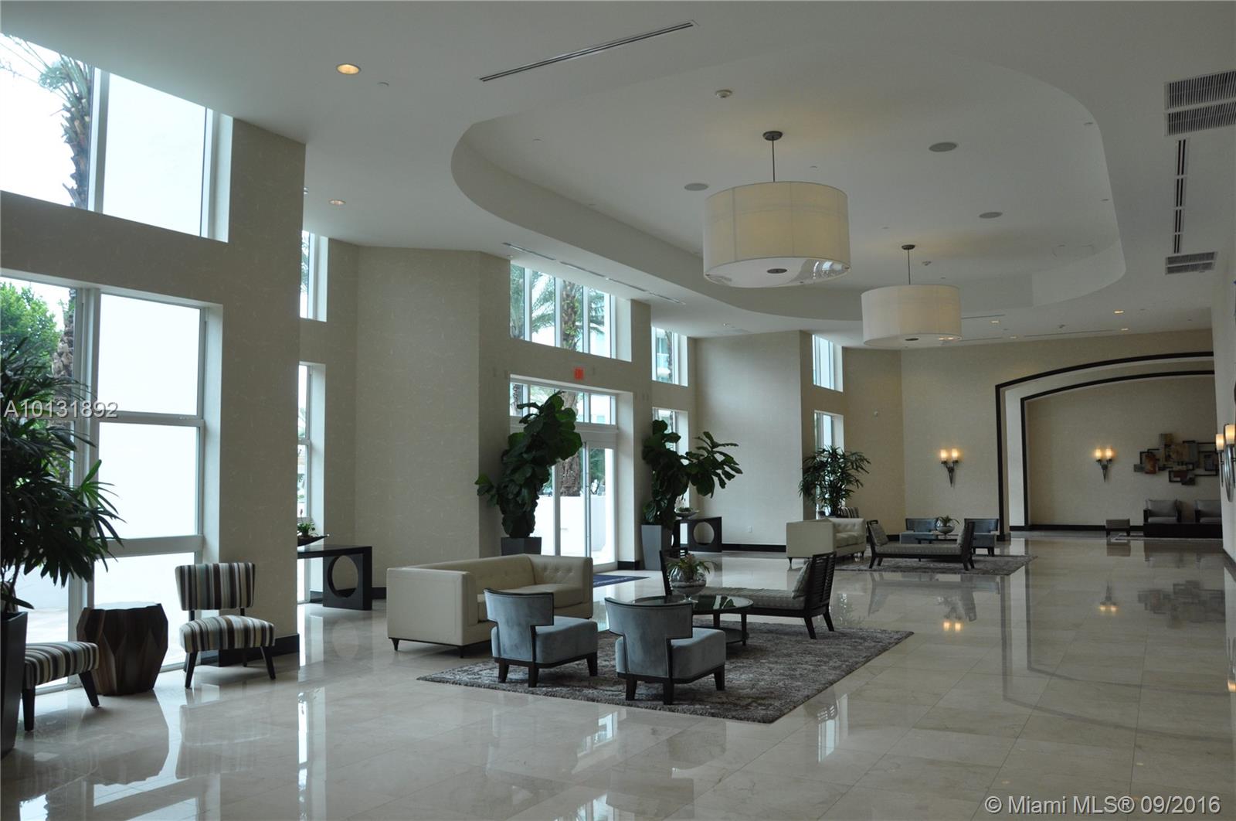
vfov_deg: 47.8
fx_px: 926
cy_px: 410
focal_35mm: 27
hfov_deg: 67.5
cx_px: 618
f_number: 9
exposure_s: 1/80
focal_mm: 18
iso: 500
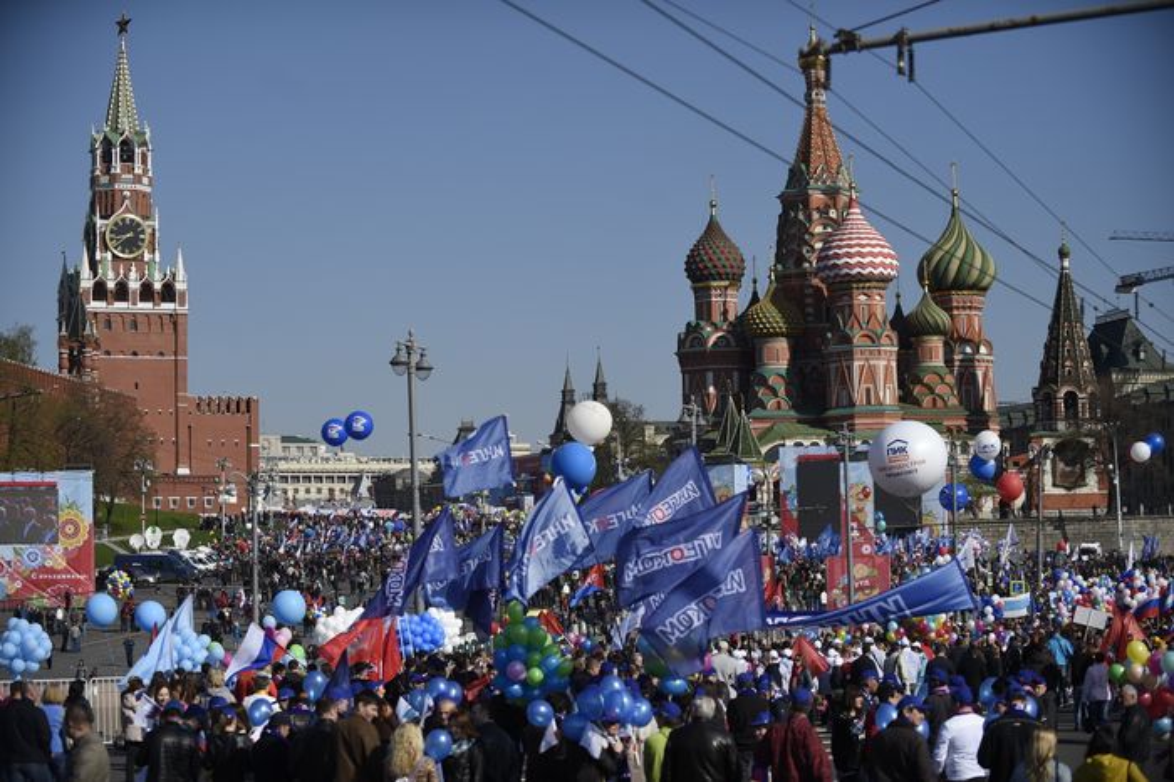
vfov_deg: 17.5
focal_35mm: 78
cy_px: 391
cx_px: 587
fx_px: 2542
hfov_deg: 26.0
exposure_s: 1/4000
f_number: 2.8
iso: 100
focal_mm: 78
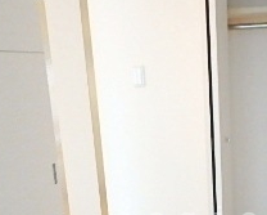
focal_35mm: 63
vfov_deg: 23.1
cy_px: 221
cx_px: 207
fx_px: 499
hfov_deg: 29.4
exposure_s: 1/80
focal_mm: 3.7
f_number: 3.5
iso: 800
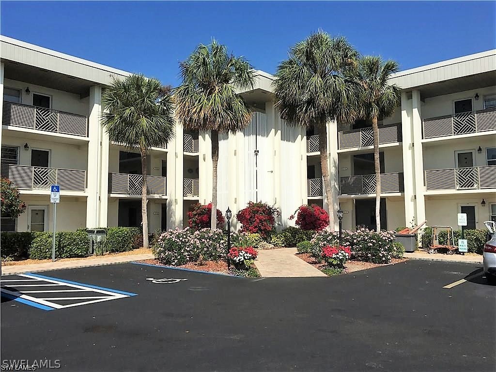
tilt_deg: +6.8
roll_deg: +0.3
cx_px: 248
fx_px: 416
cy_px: 186
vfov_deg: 48.2
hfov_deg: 61.7
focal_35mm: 29
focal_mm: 4.15
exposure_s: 1/2849
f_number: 2.2
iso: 25
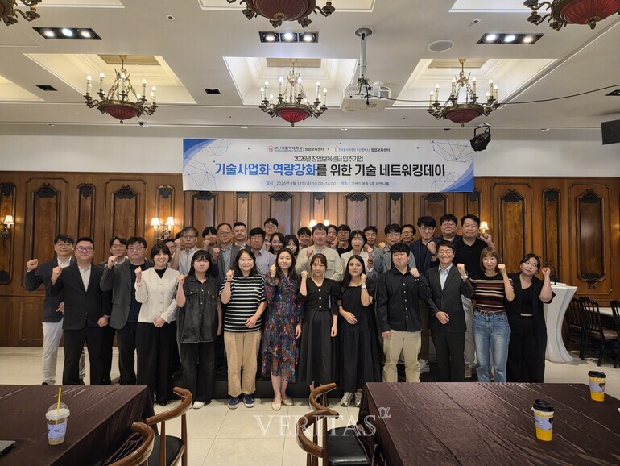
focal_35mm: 23
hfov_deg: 73.9
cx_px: 310
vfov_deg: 58.9
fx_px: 412
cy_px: 233
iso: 320
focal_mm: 5.4
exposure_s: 1/120
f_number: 1.8
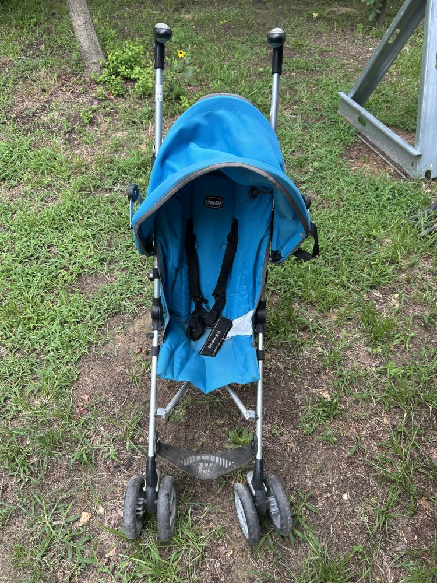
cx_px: 218
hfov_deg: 53.1
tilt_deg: -46.0
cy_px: 292
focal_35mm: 26
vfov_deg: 67.3
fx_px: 438
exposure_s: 1/408
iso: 50
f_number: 1.5
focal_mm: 5.7
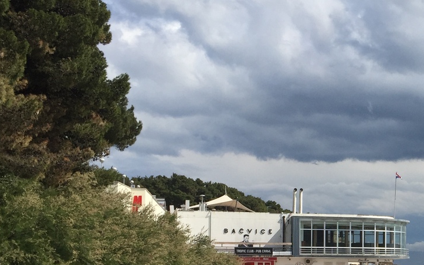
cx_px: 445
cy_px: 249
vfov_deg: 18.8
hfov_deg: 28.0
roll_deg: -0.5
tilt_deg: +1.9
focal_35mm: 68
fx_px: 786
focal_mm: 4.15
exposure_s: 1/3300
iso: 32
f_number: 2.2
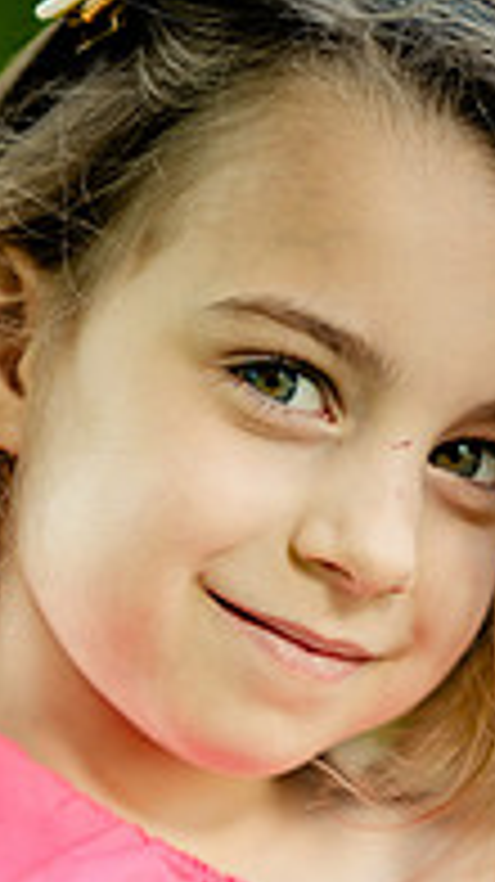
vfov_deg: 10.5
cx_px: 117
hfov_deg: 5.9
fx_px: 4768
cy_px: 864
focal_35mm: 204
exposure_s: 1/200
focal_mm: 85
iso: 50
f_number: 1.8
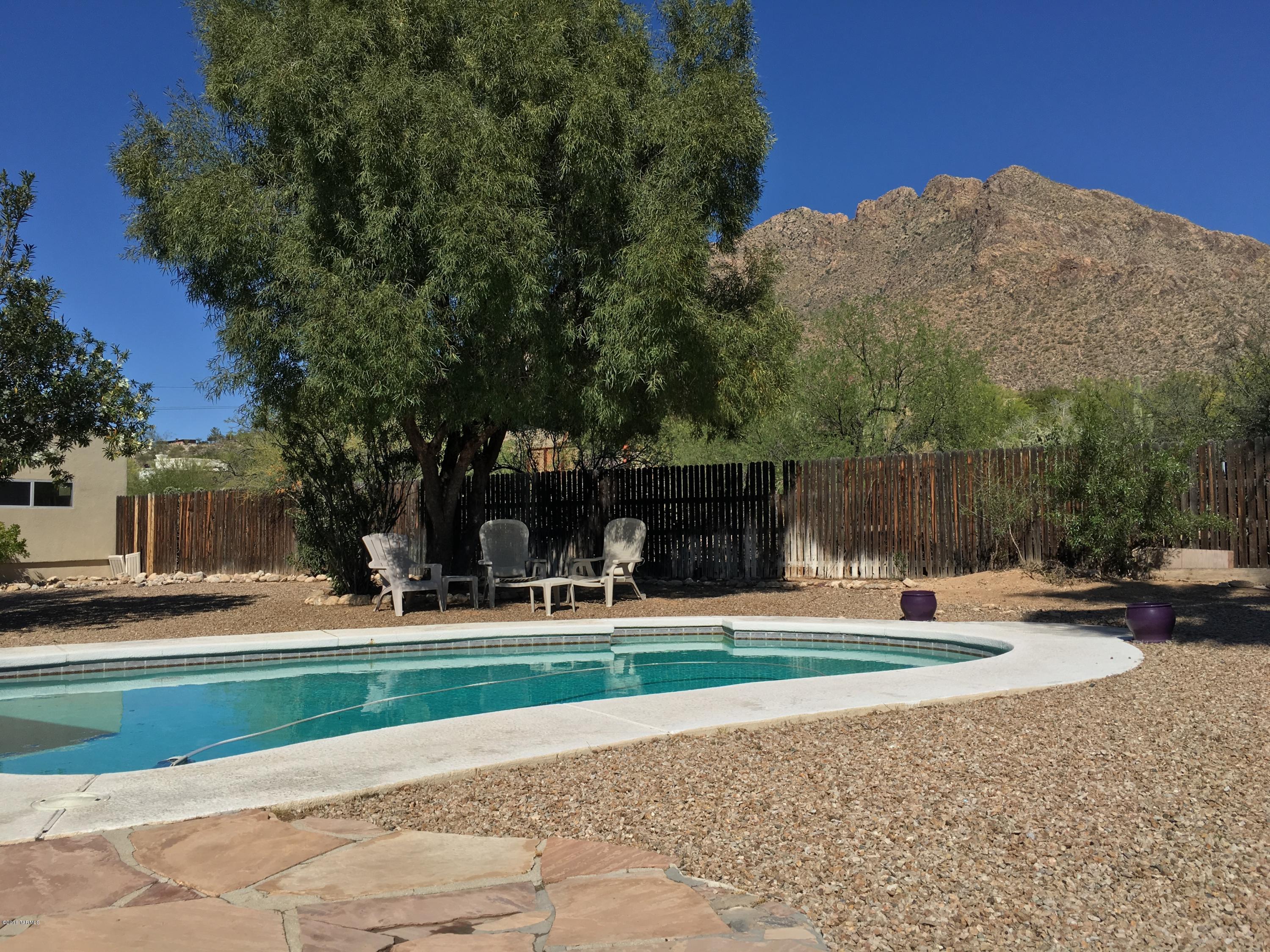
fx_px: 1064
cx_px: 635
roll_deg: +0.3
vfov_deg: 48.2
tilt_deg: +3.5
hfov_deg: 61.7
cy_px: 476
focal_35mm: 29
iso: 25
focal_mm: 4.15
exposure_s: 1/2262
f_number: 2.2
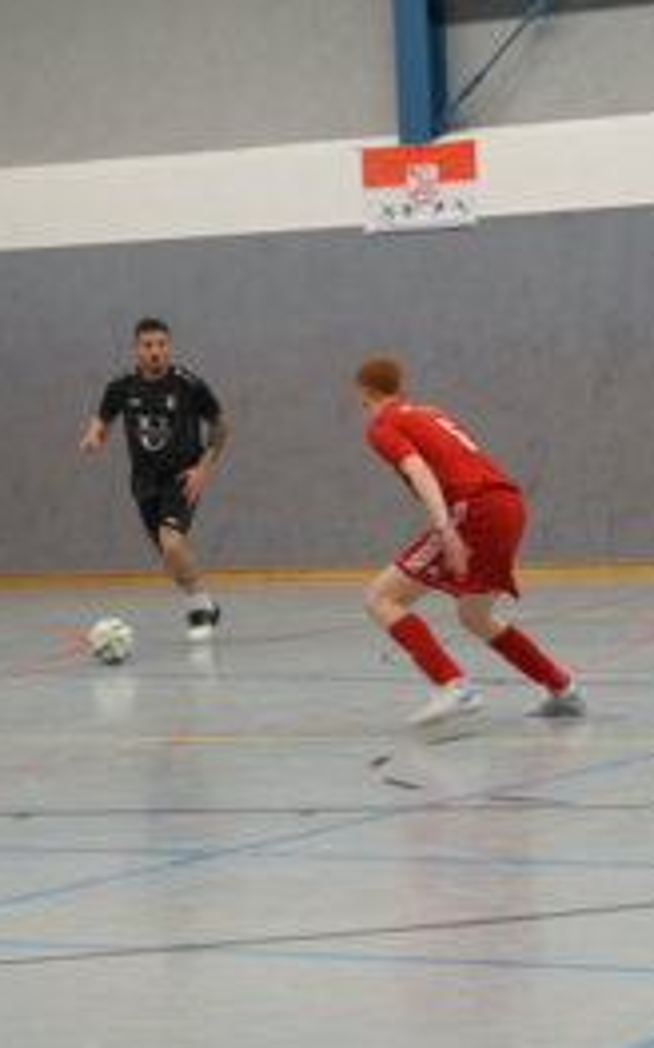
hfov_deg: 10.2
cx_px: 459
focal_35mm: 128
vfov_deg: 16.4
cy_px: 526
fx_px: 3650
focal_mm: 55
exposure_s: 1/100
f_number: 5.6
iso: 1600
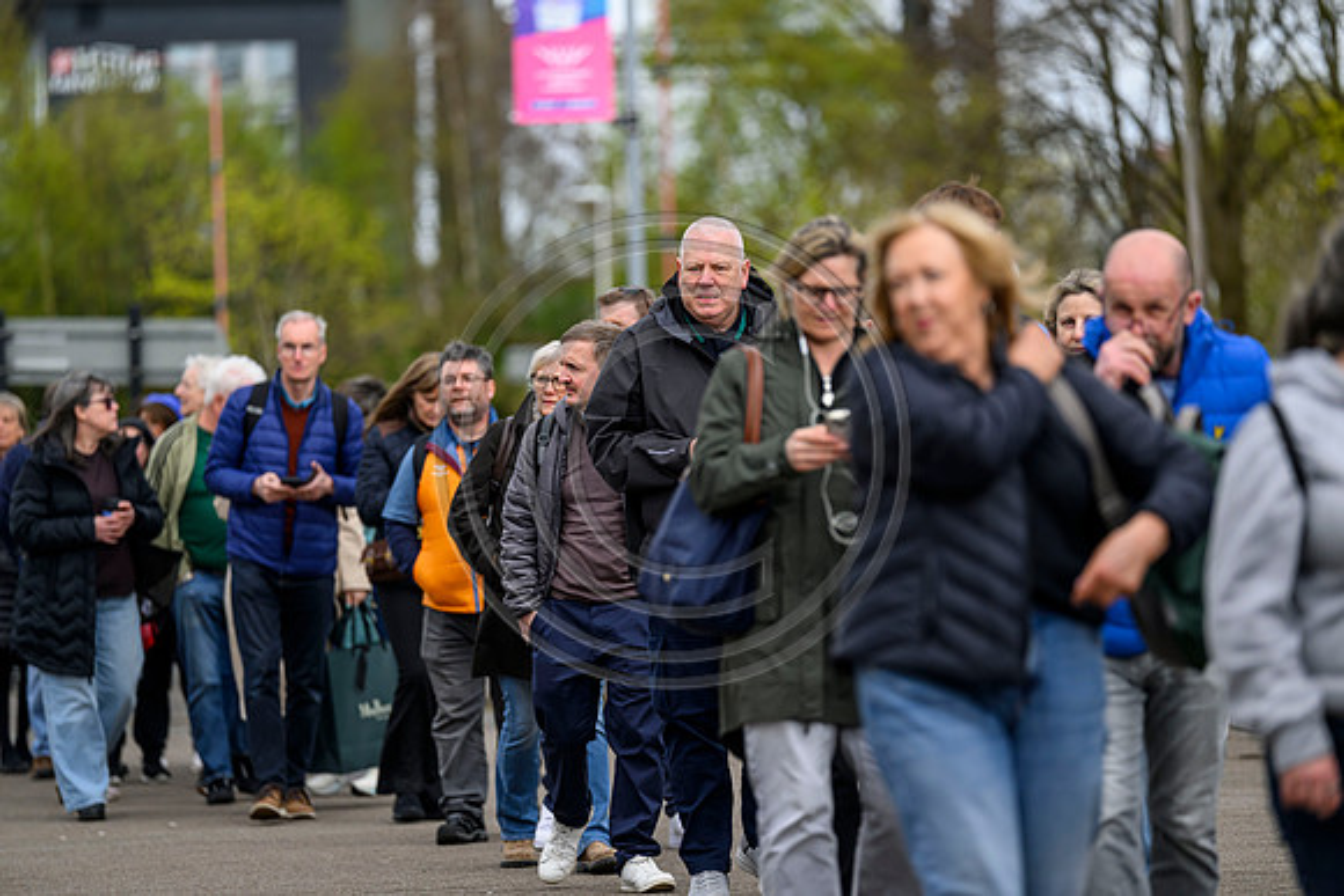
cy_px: 448
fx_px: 7468
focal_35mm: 200
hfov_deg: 10.3
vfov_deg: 6.9
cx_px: 672
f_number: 3.2
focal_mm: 200
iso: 500
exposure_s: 1/1250
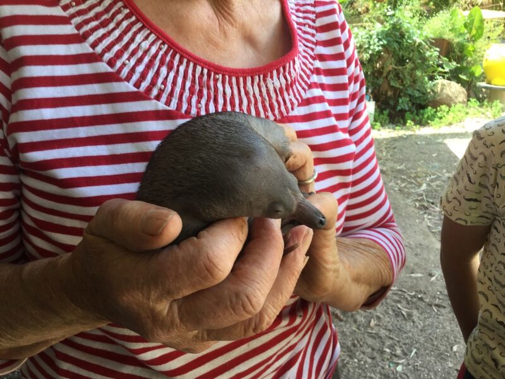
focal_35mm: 31
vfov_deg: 45.4
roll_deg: +3.8
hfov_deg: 58.4
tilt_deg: -23.7
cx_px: 252
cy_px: 190
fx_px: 452
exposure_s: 1/50
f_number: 2.4
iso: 25
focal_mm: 3.3
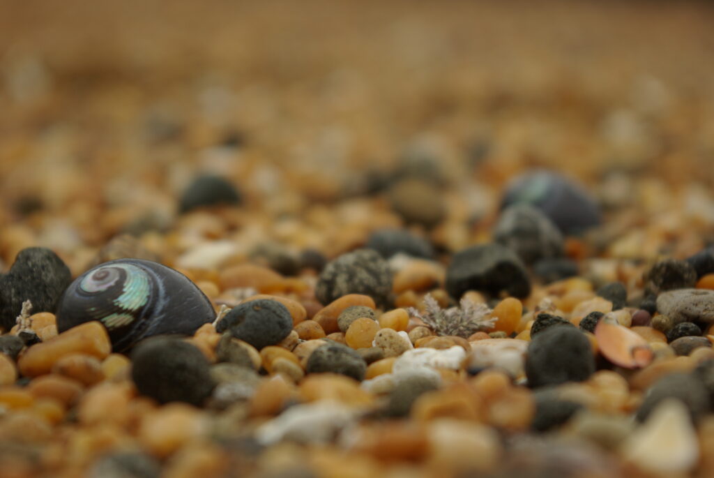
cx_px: 357
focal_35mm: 82
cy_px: 239
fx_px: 1638
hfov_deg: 24.6
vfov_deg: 16.6
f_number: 8
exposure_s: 1/125
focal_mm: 55
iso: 100
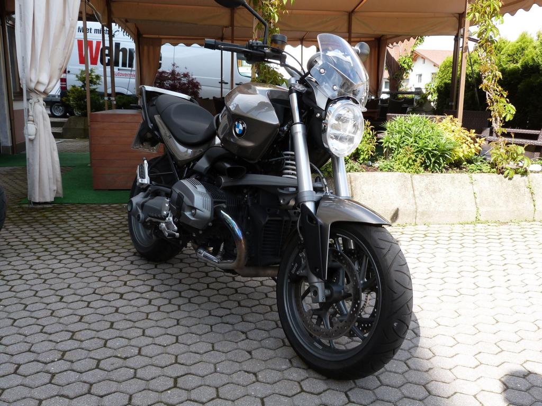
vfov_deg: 44.2
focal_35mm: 32
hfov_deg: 56.8
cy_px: 203
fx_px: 501
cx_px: 271
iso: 100
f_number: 4
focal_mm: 5.6
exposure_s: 1/200
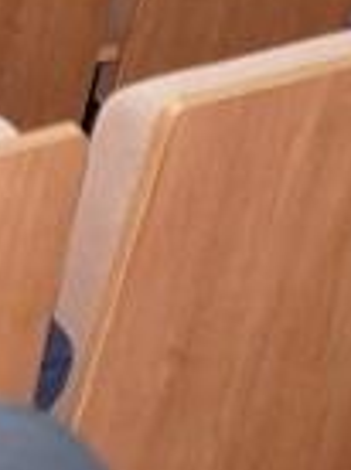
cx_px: -41
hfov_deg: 7.3
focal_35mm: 202
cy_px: -657
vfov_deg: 8.9
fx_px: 2739
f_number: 3.5
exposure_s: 1/160
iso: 4000
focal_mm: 29
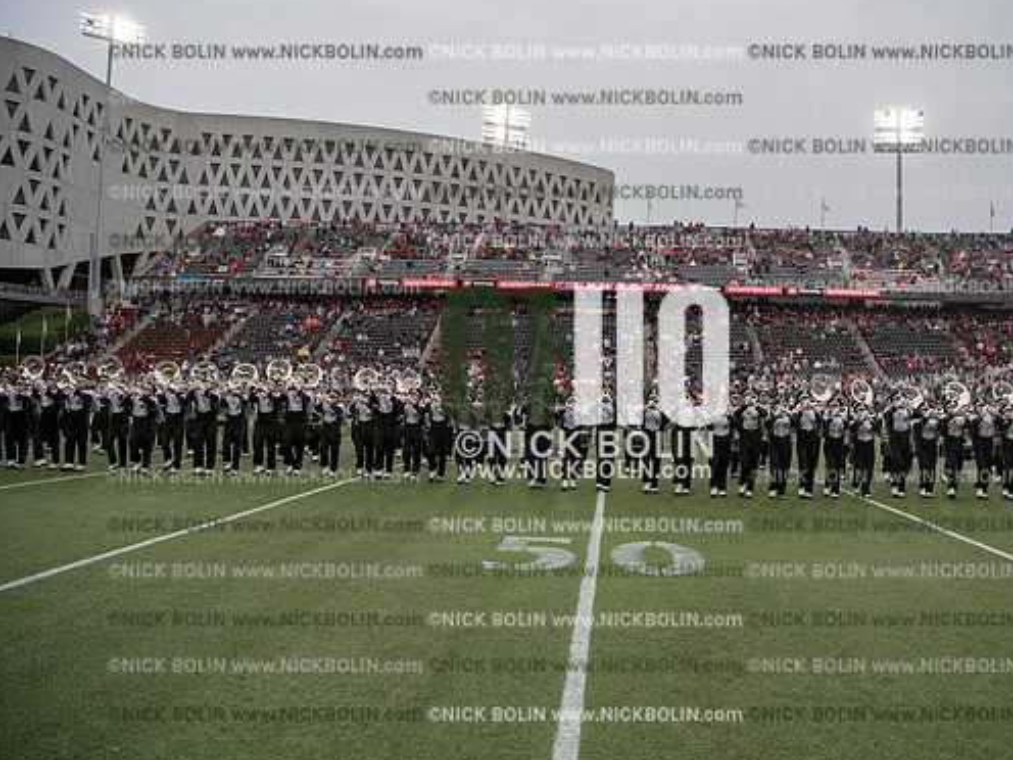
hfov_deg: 65.0
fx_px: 790
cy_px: 383
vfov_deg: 51.4
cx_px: 584
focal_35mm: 27
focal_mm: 24
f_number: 3.5
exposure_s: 1/800
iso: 250
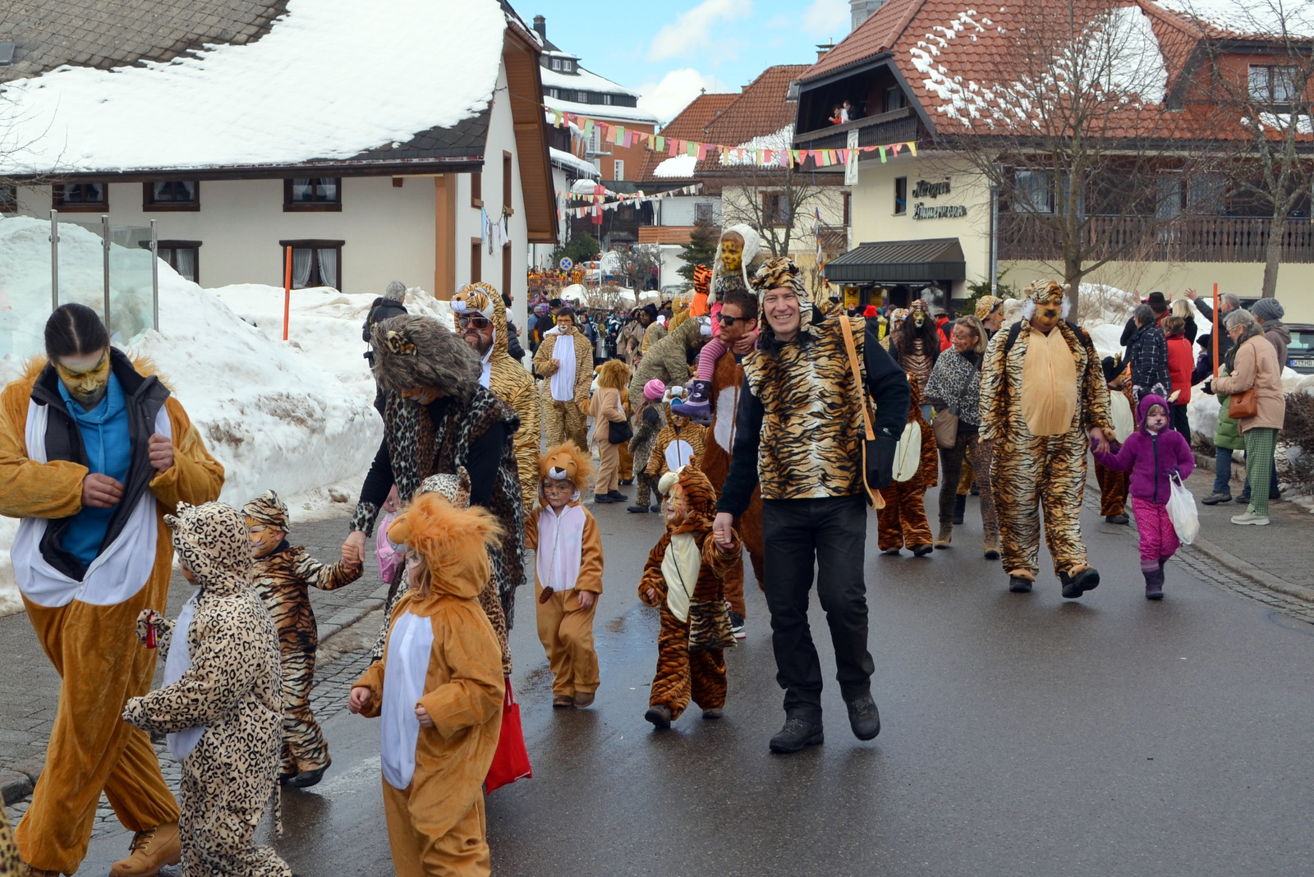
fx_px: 1205
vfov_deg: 40.0
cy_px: 438
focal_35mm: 33
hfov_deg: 57.2
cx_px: 657
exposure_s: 1/200
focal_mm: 22
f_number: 8
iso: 100
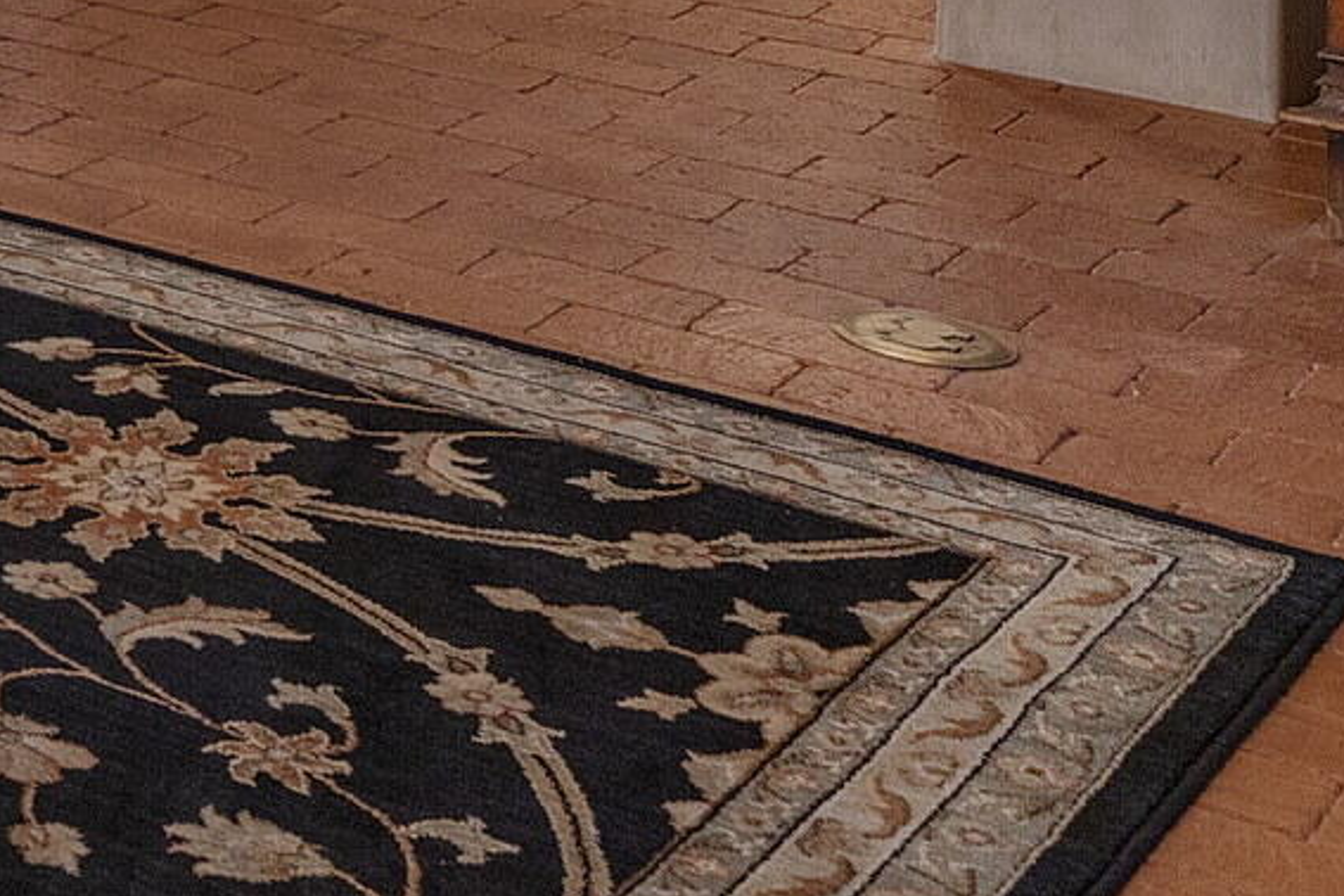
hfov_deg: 20.7
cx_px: -823
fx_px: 2949
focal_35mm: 79
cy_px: -927
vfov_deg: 14.3
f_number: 4
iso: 200
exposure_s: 1/25
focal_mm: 16
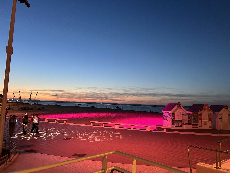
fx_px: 173
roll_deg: -2.3
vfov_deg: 53.1
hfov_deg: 67.3
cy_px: 86
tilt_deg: +4.2
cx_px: 115
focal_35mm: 26
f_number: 1.5
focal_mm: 5.7
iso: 400
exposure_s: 1/50
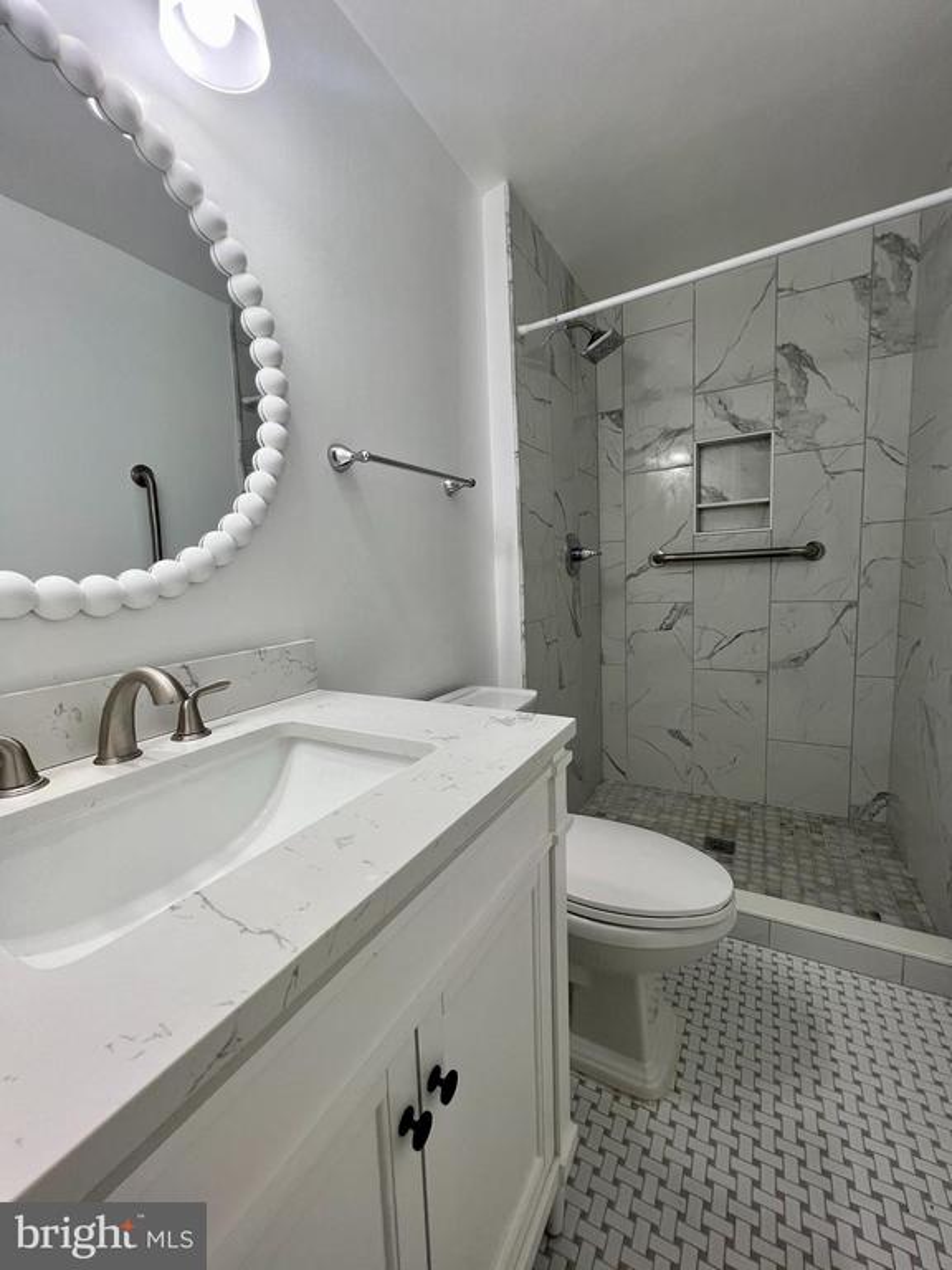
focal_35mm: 13
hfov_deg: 89.9
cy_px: 635
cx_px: 476
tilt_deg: -6.8
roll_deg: +2.9
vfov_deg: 106.2
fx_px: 477
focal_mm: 1.57
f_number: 1.8
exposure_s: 1/99
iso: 50
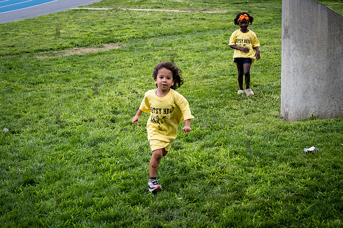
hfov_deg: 29.0
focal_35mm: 70
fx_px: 662
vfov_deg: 19.5
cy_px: 101
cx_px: 180
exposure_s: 1/250
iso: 100
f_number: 5
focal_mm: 47
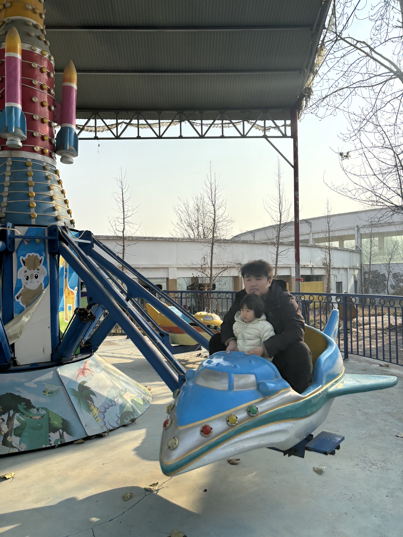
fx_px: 403
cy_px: 268
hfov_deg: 53.1
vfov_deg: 67.3
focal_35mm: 26
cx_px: 202
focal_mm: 5.96
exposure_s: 1/3311
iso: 50
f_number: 1.6
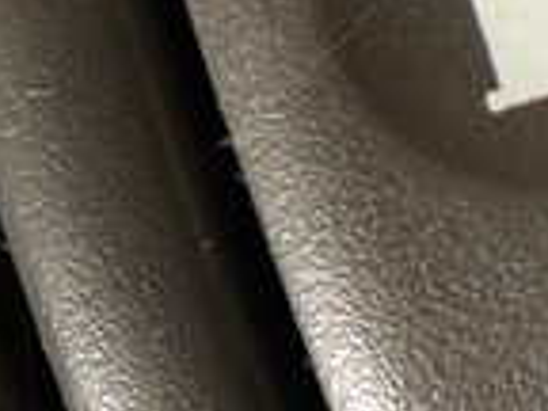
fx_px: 2106
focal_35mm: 133
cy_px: 206
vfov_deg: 11.1
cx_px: -95
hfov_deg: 14.4
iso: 200
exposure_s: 1/60
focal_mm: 5.79
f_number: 2.4
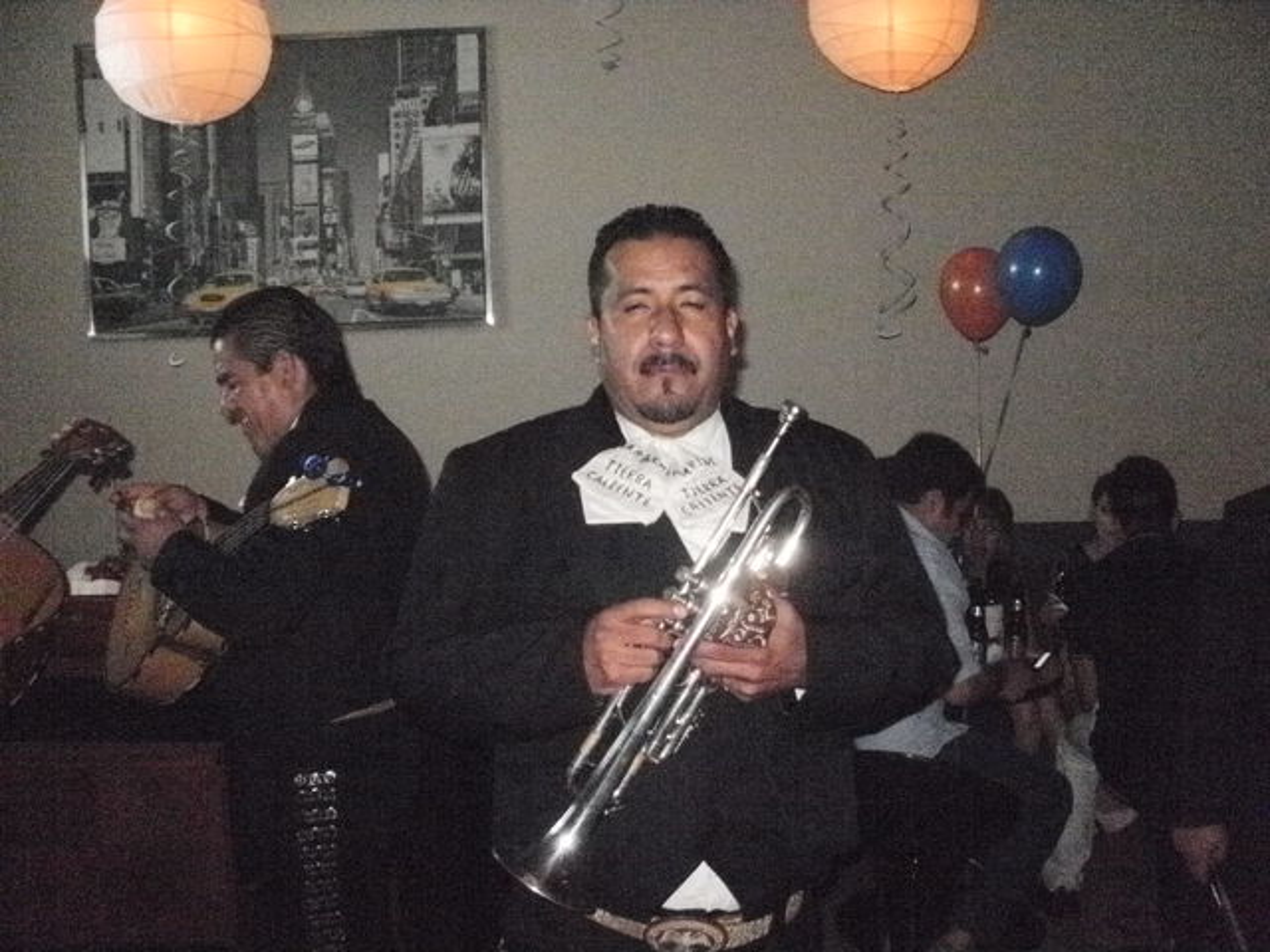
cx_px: 635
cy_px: 476
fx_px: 1321
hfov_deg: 51.4
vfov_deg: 39.7
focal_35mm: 36
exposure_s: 1/30
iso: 1600
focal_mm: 6.3
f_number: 3.5
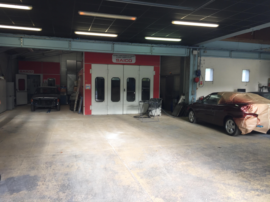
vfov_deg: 48.2
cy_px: 101
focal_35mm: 29
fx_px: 226
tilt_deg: -3.0
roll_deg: -1.7
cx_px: 135
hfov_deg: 61.7
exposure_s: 1/50
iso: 40
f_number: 2.2
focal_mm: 4.15
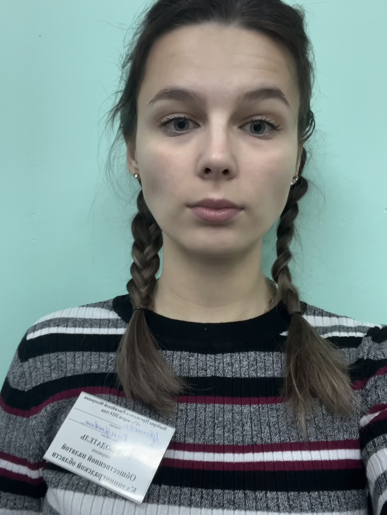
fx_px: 447
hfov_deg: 46.8
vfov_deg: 60.0
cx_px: 194
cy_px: 258
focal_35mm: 30
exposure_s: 1/50
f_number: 2.2
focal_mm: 2.71
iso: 200
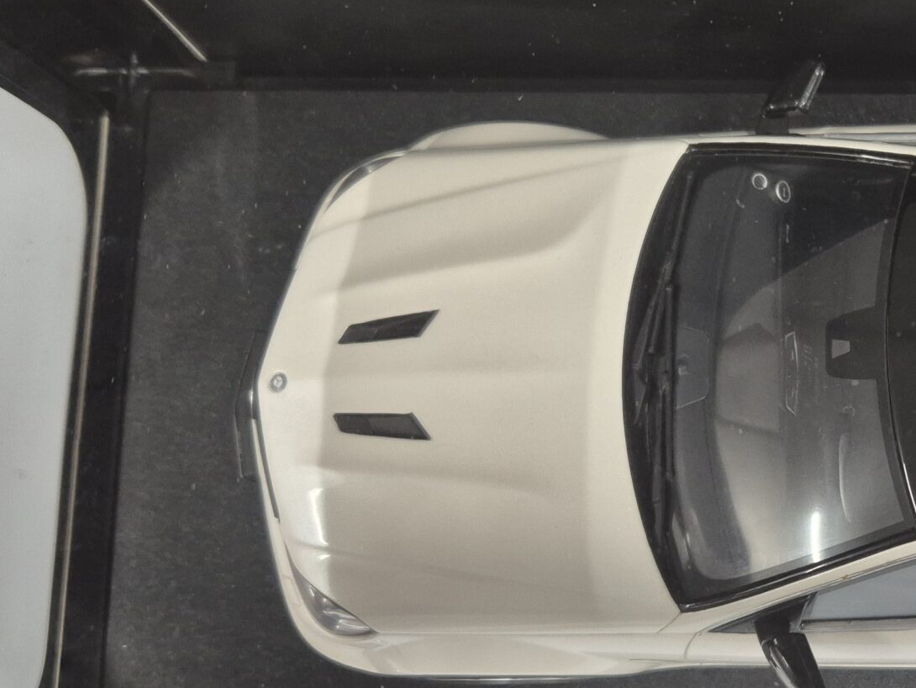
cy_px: 368
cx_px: 901
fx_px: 1429
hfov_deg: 32.8
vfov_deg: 27.0
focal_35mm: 54
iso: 250
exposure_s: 1/100
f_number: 1.8
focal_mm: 5.4
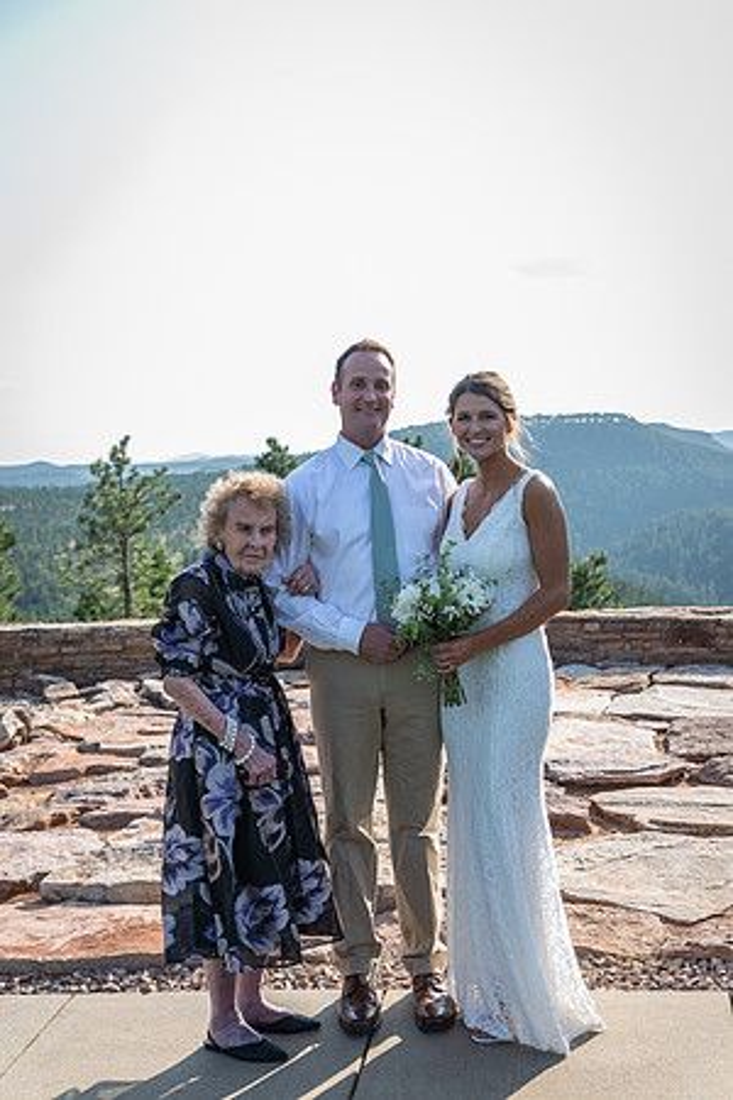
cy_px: 550
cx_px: 366
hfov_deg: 31.9
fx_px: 1283
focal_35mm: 42
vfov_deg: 46.4
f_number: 3.5
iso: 125
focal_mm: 42
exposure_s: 1/400
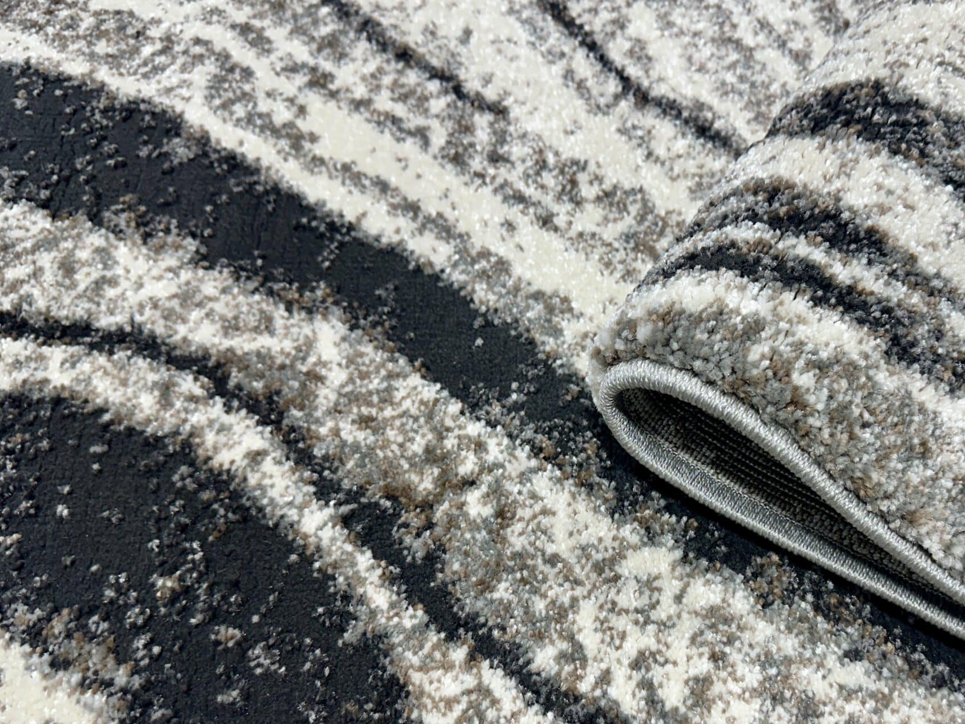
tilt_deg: -58.9
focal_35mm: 36
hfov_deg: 50.3
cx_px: 654
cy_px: 494
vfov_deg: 39.1
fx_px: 1004
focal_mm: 6.86
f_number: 1.78
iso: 125
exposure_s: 1/120
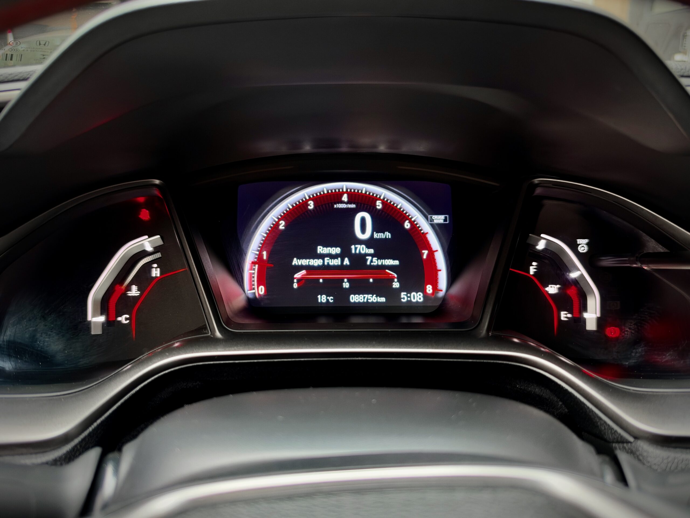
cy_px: 259
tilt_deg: -16.8
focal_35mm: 26
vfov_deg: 53.1
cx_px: 345
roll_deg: -2.4
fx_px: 518
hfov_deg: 67.3
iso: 500
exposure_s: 1/40
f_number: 1.48
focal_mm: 6.93
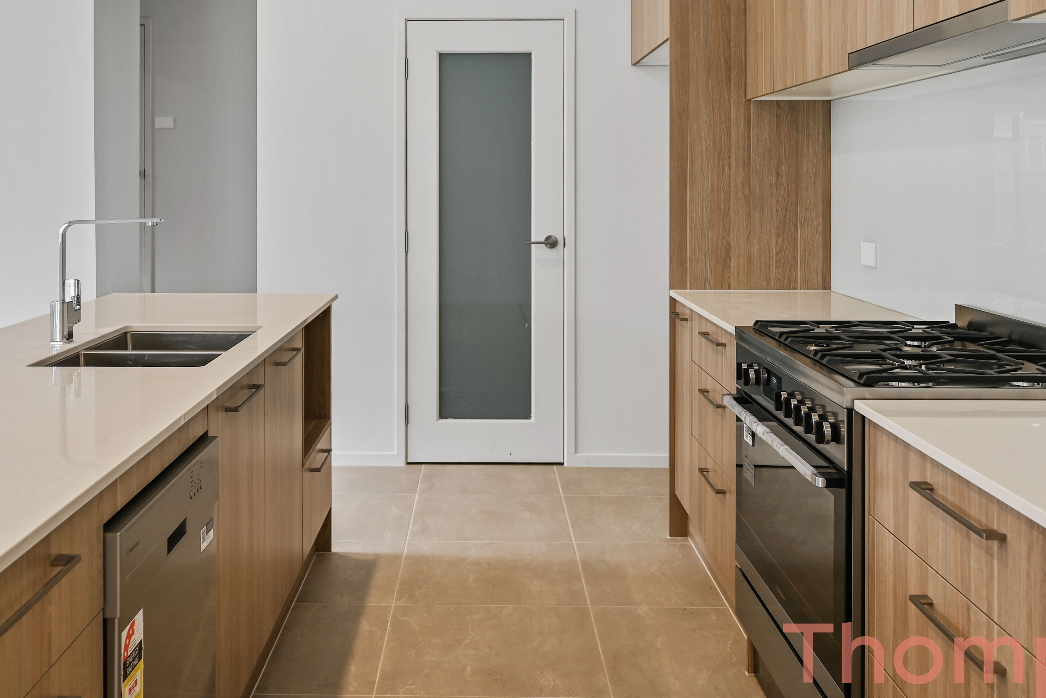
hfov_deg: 53.0
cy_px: 248
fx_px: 1046
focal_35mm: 36
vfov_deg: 36.6
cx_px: 458
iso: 100
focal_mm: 21
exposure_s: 1/15
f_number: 4
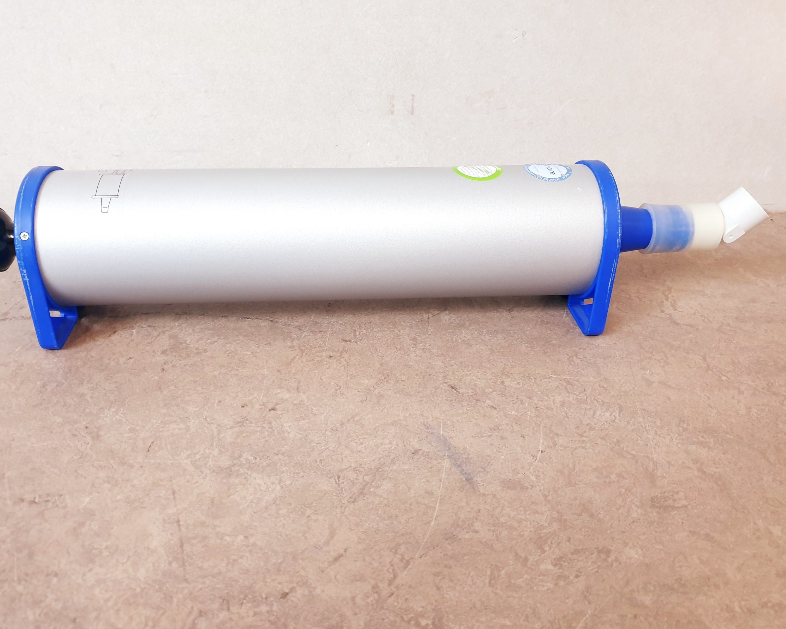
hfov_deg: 62.2
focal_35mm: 28
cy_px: 314
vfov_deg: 51.5
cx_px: 375
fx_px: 651
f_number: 1.5
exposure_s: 1/50
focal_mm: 4.3
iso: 200
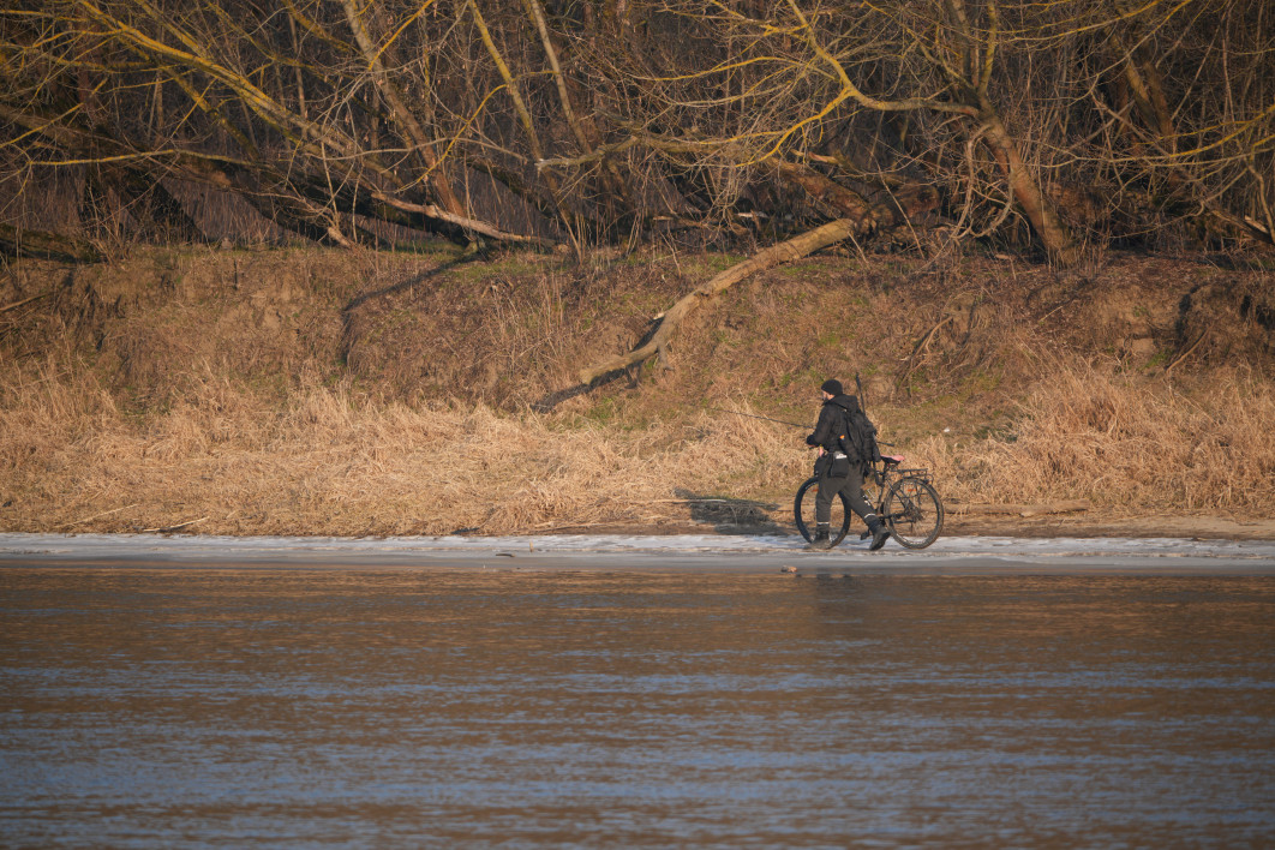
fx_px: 27269
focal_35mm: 770
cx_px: 638
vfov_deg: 1.8
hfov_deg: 2.7
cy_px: 425
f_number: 8
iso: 200
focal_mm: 770
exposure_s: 1/250
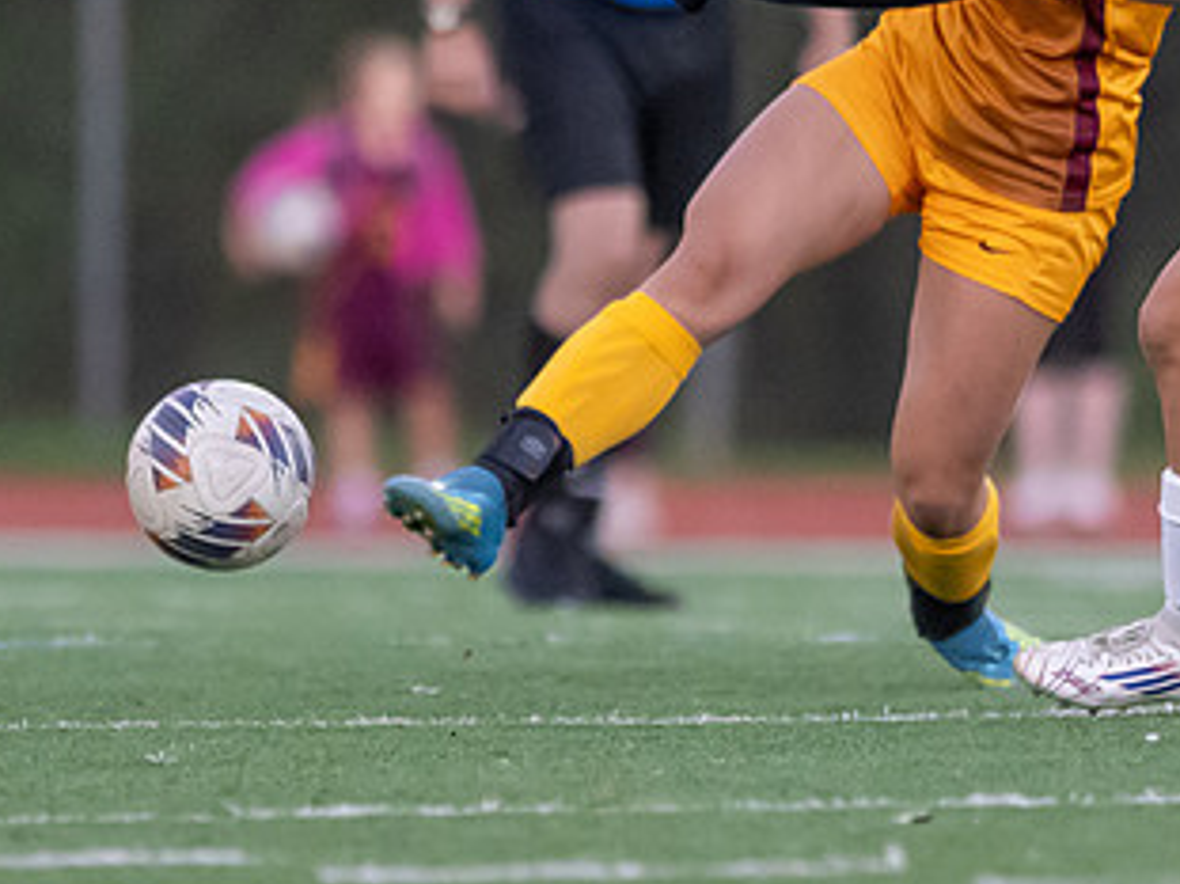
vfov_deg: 1.2
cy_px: 367
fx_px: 40549
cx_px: 826
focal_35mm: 1190
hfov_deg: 1.7
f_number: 2.8
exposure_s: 1/1000
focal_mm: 300
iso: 3200
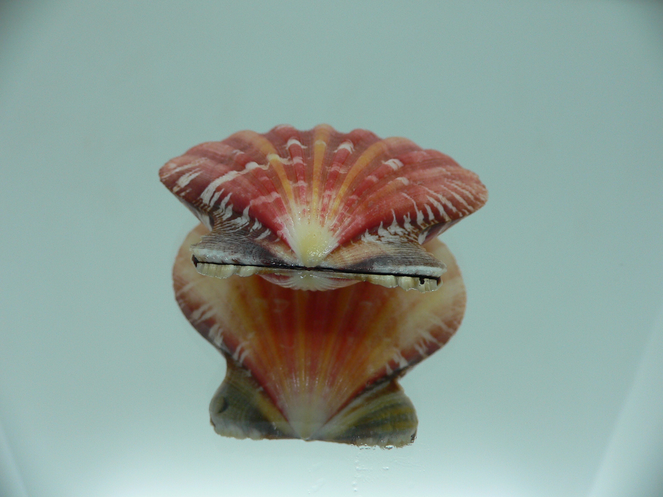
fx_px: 670
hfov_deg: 52.6
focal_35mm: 35
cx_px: 332
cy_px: 248
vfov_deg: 40.7
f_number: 2.8
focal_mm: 4.6
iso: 80
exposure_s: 1/60
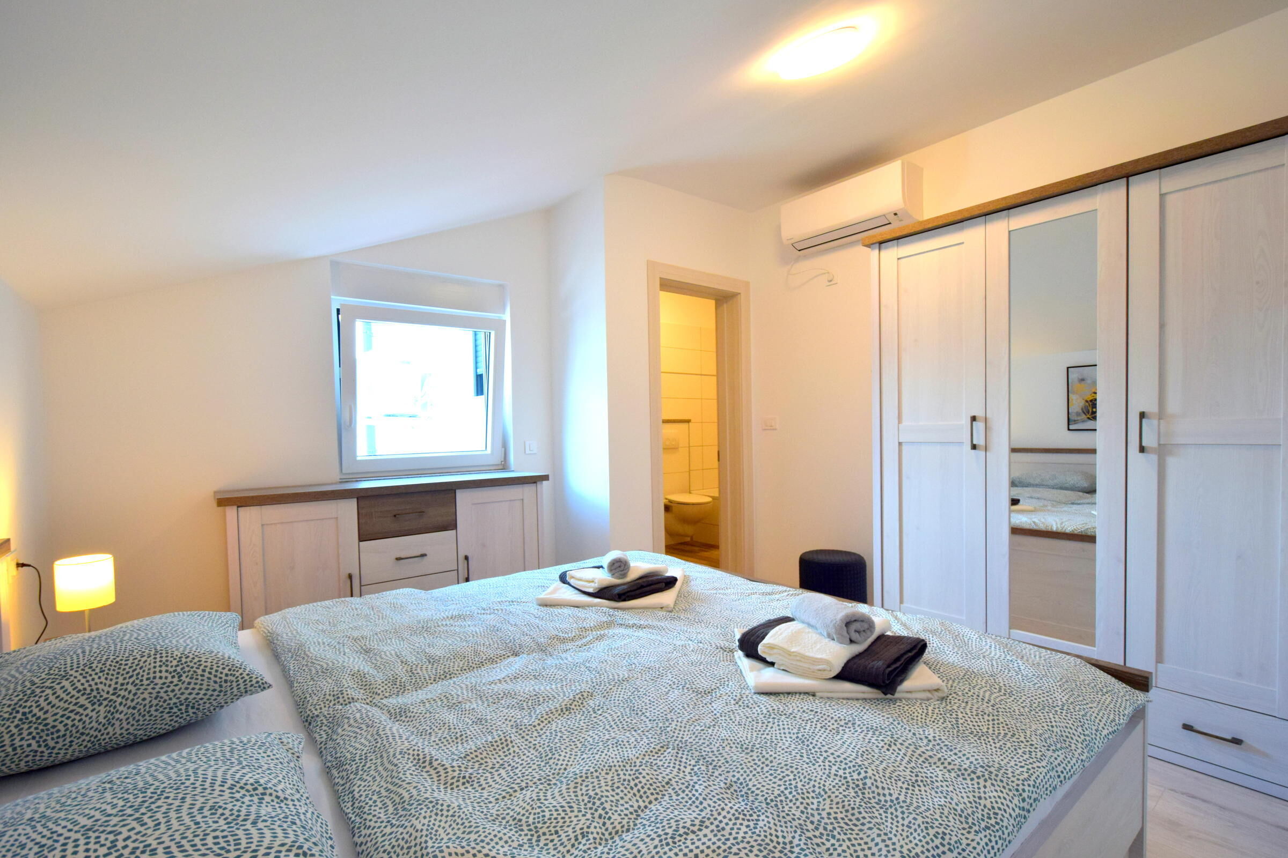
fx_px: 537
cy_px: 429
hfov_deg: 100.4
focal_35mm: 15
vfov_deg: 77.3
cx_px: 644
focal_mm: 10
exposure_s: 1/100
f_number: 5
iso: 400
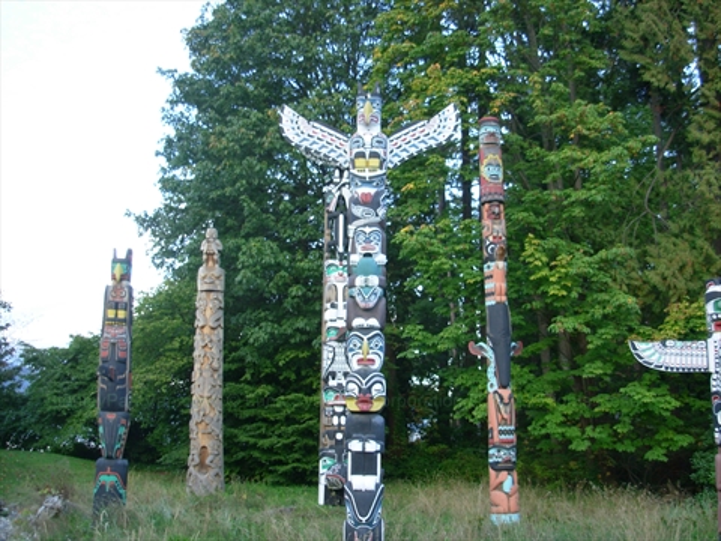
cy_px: 270
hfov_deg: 49.0
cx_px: 360
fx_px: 791
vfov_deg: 37.7
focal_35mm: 38
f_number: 2.9
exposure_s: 1/35.9
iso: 50
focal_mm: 6.3
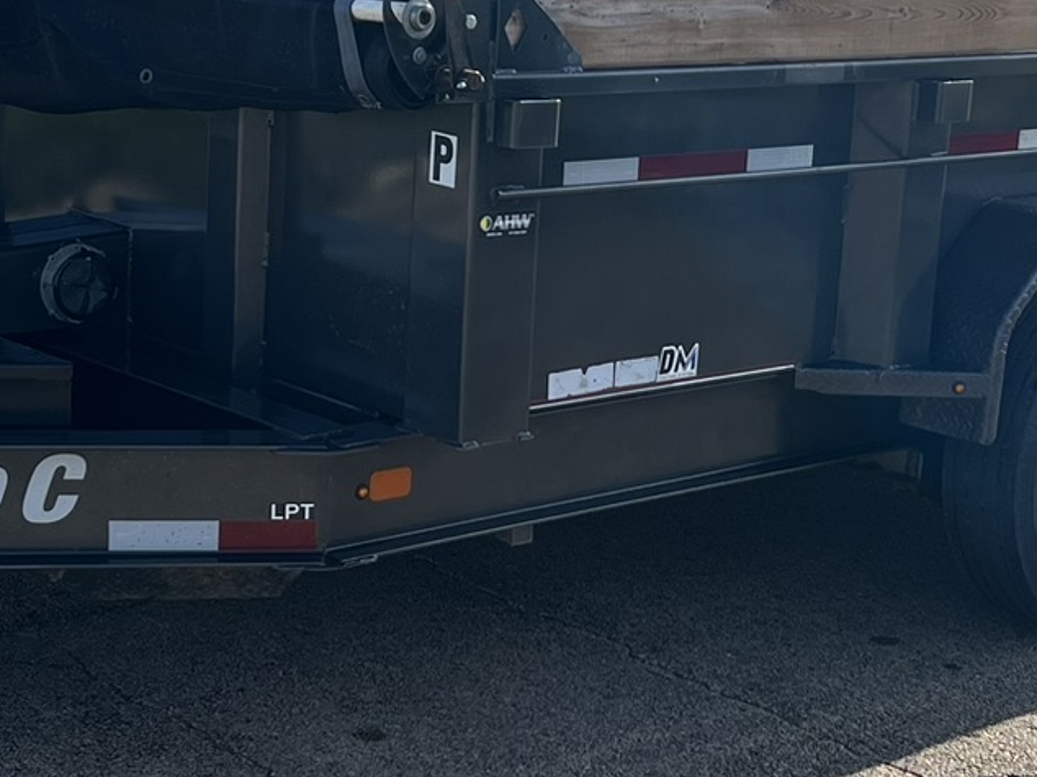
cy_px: 324
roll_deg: -1.7
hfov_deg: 23.3
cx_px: 607
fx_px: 2515
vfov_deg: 17.5
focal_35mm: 84
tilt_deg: -13.4
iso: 50
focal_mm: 5.7
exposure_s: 1/2632
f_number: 1.5
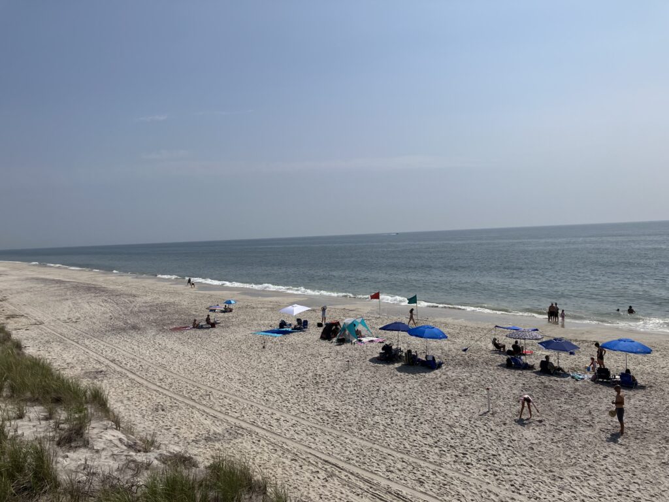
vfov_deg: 49.7
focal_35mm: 28
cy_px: 251
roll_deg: +2.0
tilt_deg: -1.2
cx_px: 334
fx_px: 541
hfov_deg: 63.4
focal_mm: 3.99
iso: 32
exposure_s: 1/6944
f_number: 1.8
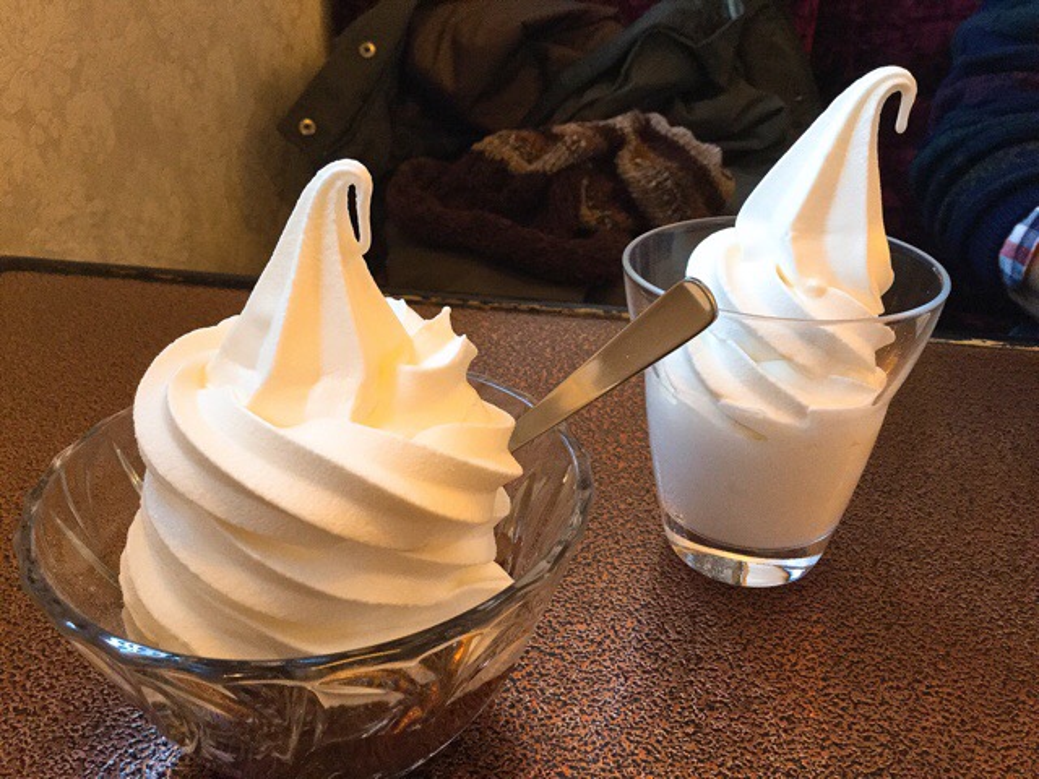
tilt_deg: -29.1
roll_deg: -1.8
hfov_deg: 58.4
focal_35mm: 31
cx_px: 520
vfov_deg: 45.4
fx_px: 930
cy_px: 390
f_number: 2.4
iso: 200
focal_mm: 3.3
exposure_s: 1/24
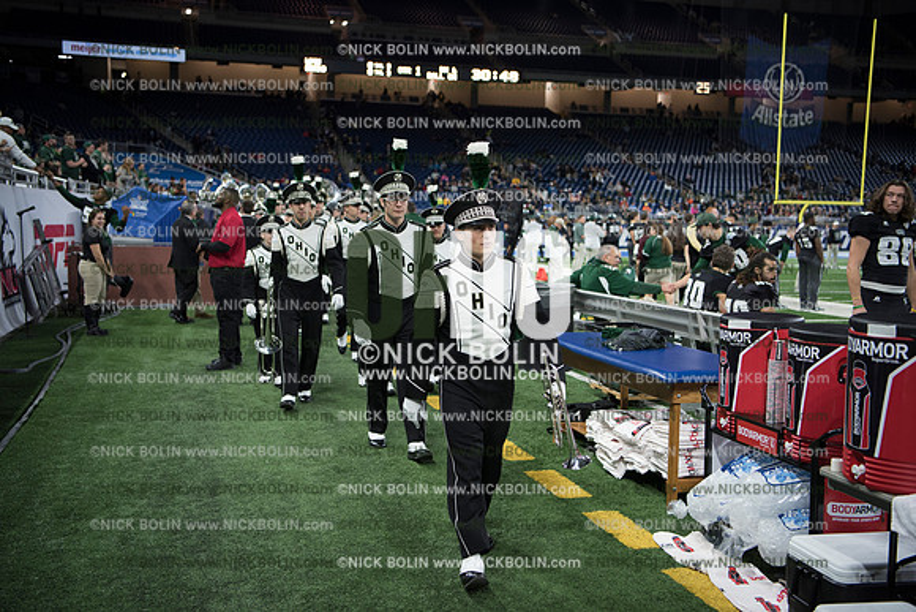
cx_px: 458
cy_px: 306
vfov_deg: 33.4
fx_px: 1018
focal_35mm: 40
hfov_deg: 48.4
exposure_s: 1/800
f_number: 2.8
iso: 1250
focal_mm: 40
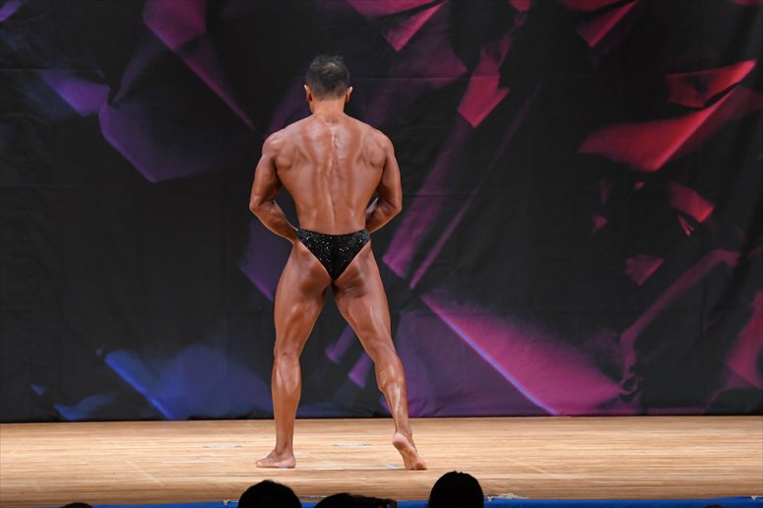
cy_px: 254
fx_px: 5402
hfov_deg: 8.1
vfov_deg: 5.4
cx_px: 382
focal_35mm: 255
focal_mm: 170
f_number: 5.6
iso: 3200
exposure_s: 1/400
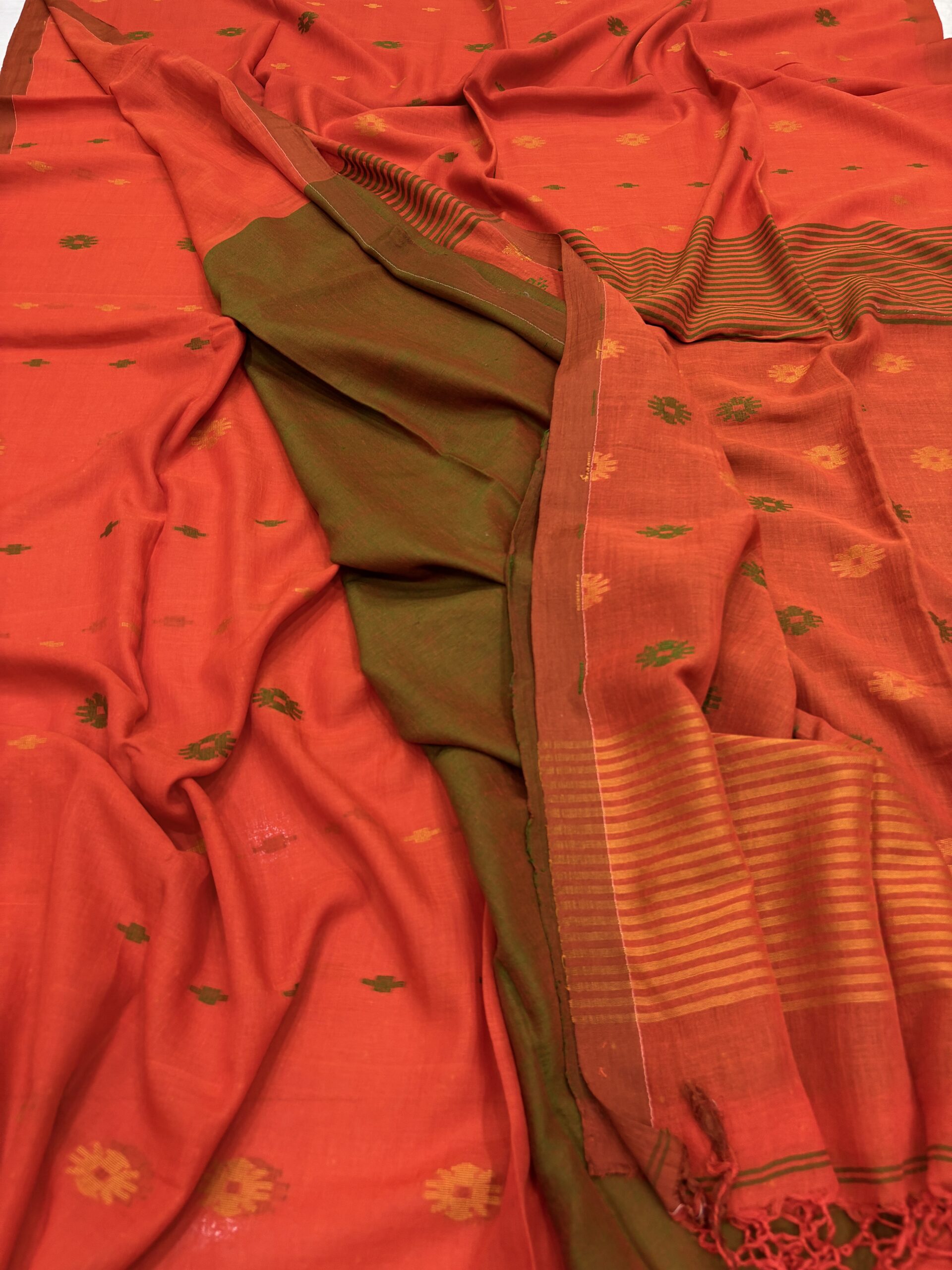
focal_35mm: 26
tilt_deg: -53.7
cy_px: 635
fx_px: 953
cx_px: 476
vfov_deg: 67.3
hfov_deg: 53.1
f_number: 1.6
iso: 64
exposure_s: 1/50
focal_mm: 5.96
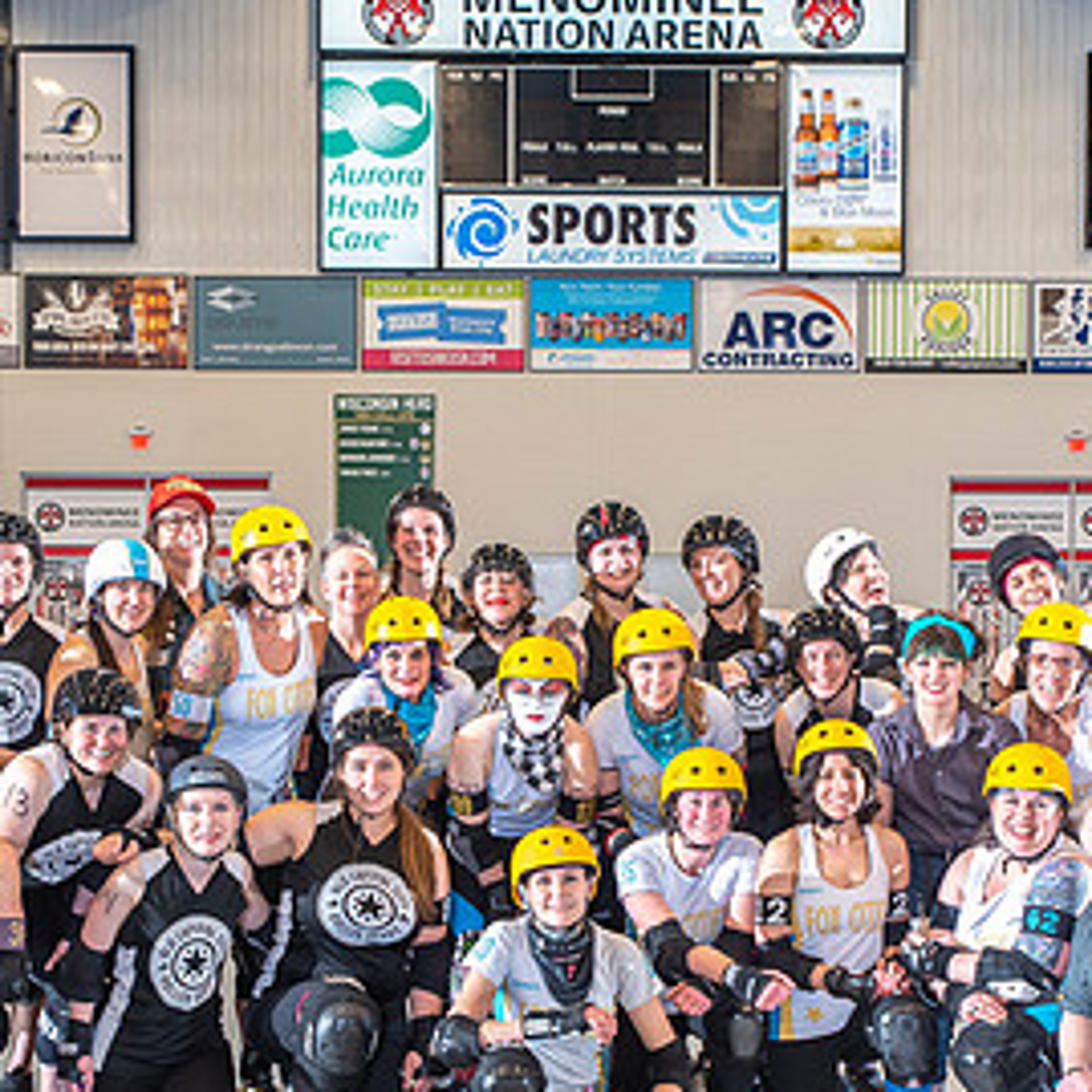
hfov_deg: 26.1
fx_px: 2356
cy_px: 668
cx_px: 593
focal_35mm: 66
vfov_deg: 26.0
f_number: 5
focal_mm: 36
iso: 500
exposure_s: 1/160
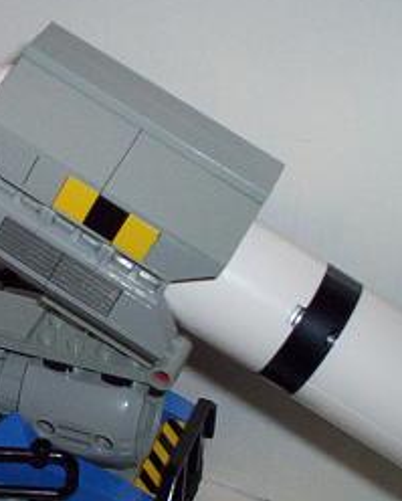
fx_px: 1381
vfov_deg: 20.6
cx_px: 1
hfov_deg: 16.2
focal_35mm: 93
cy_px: 266
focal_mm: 4.99
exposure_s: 1/60
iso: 140
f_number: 4.5
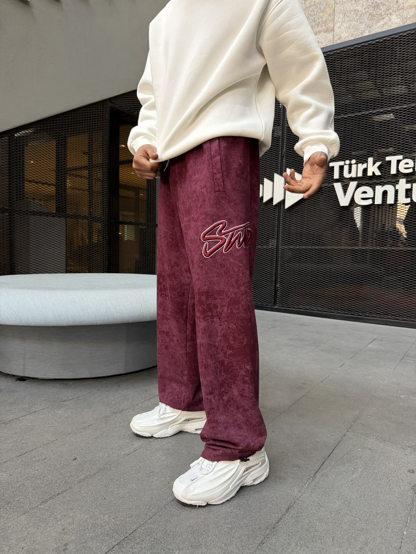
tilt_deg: -4.4
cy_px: 277
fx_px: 385
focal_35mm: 24
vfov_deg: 71.6
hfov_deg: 56.8
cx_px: 208
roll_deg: -1.4
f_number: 1.78
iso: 200
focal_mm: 6.76
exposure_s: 1/121
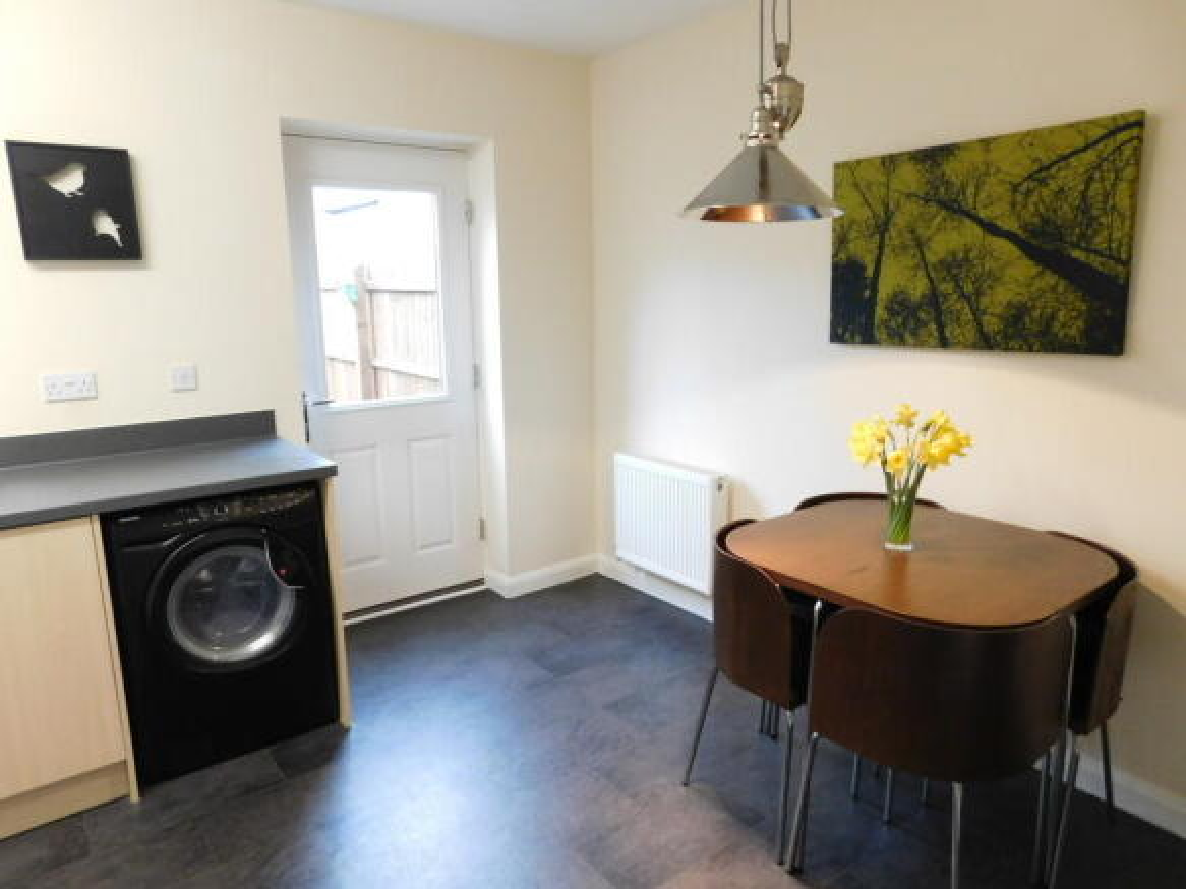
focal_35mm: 23
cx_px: 593
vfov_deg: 58.9
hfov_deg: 73.9
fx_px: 788
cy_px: 444
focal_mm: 4
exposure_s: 1/30
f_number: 3
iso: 400
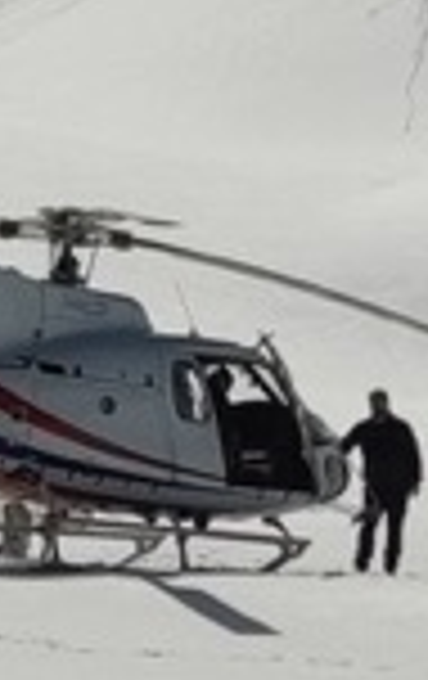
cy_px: 248
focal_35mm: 140
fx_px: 2600
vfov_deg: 14.9
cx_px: -288
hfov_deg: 9.1
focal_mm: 4.71
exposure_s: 1/5727
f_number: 1.79
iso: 50
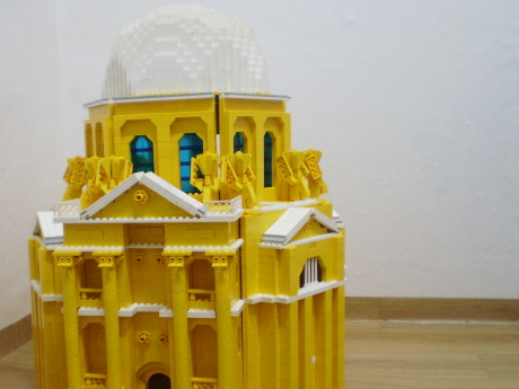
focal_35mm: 47
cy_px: 226
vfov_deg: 30.8
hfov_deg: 40.2
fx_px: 705
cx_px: 200
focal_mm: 6.3
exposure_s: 1/30
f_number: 3.1
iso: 400
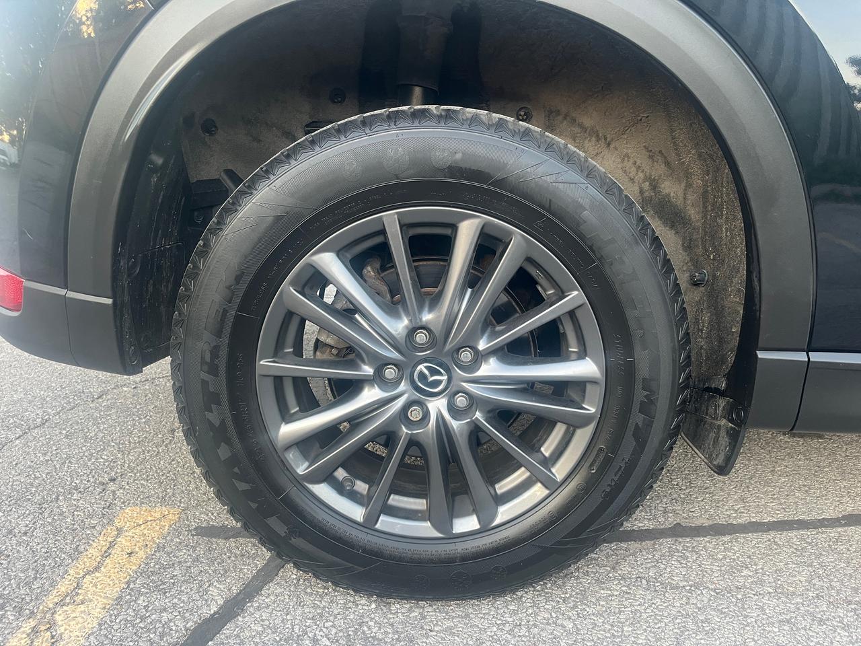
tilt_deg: -15.0
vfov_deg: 53.1
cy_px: 323
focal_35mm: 26
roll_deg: -1.8
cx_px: 430
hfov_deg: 67.3
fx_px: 647
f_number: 1.6
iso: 125
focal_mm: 5.1
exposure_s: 1/79
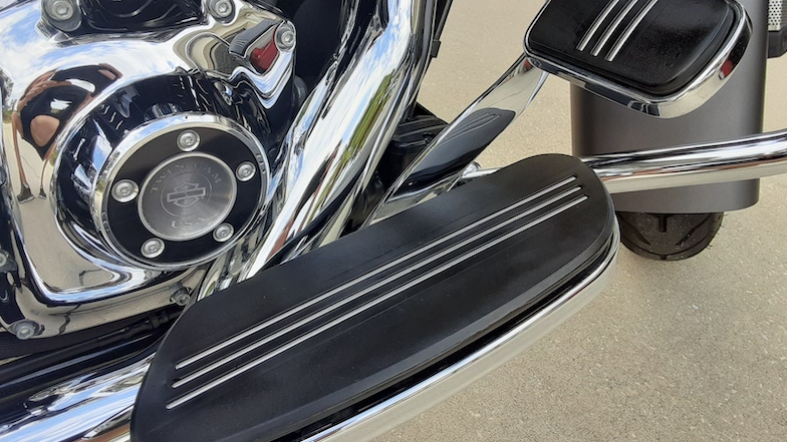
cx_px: 398
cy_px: 194
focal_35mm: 30
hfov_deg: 64.3
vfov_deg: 38.9
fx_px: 626
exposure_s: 1/306
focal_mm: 2.91
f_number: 1.9
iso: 40
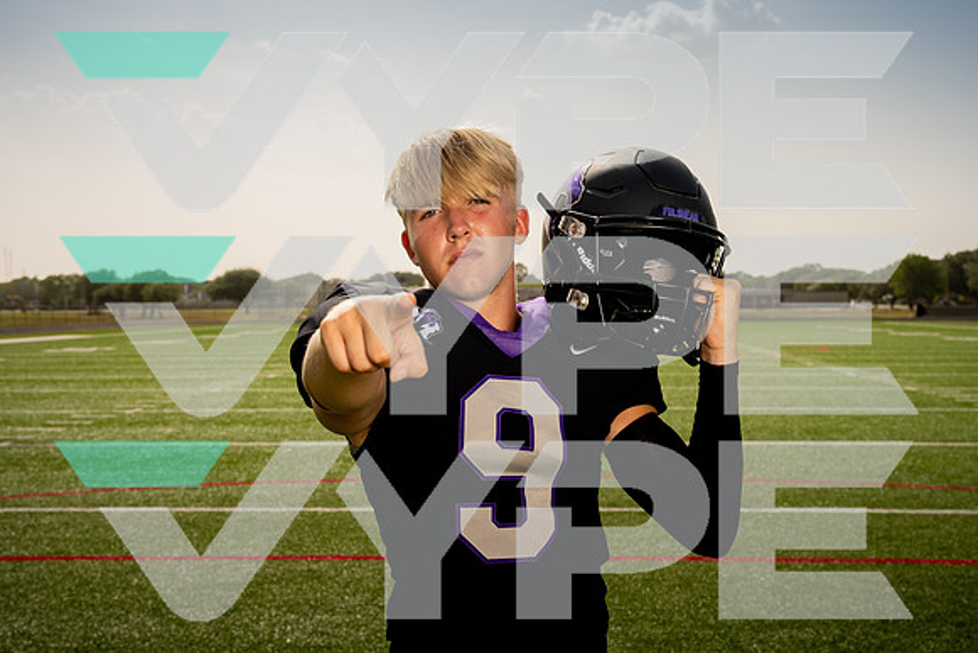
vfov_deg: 27.0
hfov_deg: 39.6
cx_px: 489
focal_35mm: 50
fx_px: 1359
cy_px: 326
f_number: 8
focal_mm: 50
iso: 50
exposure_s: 1/250
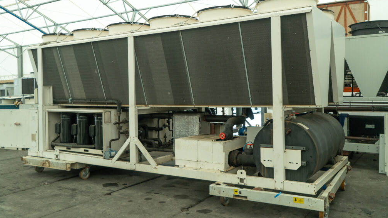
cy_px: 92
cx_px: 195
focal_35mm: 33
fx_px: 340
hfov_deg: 59.5
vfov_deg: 35.6
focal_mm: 31
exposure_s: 1/160
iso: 800
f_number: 5
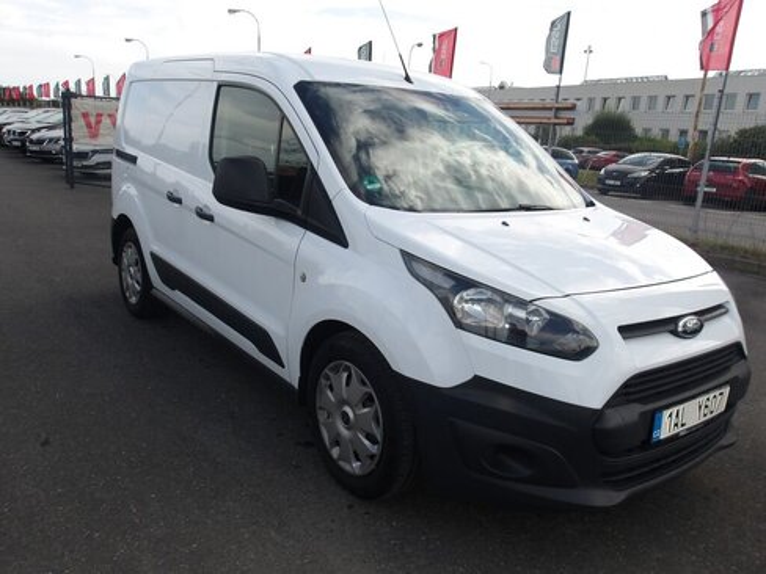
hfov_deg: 65.3
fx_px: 597
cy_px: 287
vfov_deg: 51.4
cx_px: 383
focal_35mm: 27
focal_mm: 4.9
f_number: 10.4
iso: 100
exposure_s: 1/83
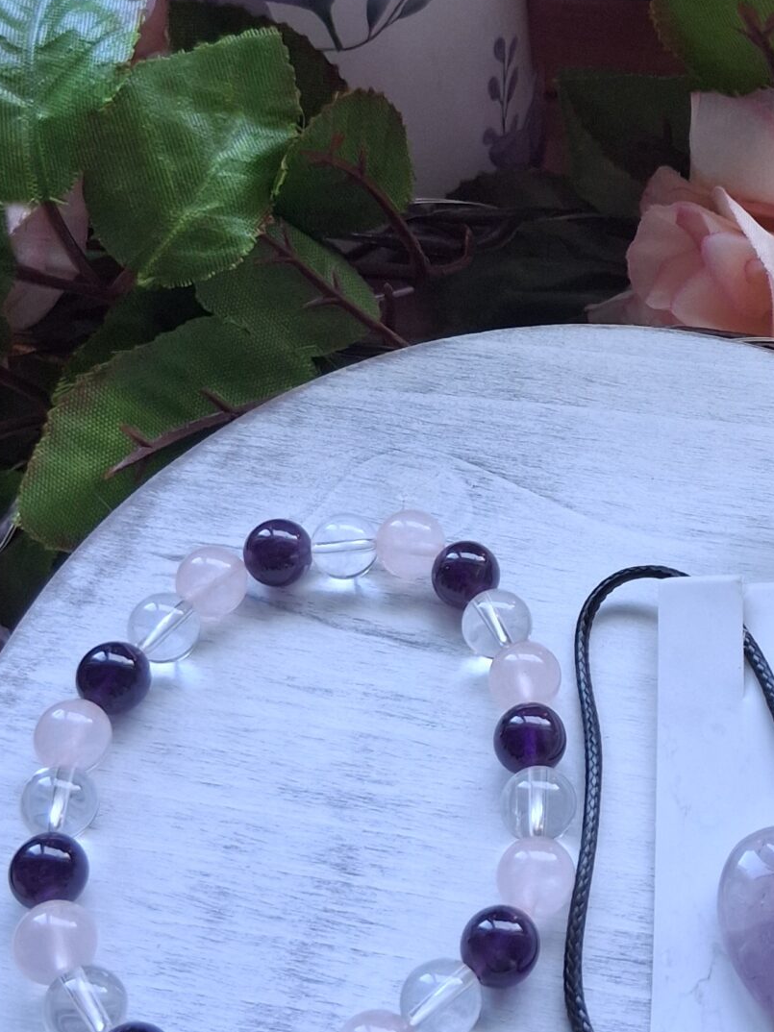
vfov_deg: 31.1
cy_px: 401
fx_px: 1849
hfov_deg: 23.2
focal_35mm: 62
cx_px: 638
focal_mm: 3.98
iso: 200
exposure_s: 1/100
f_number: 1.8
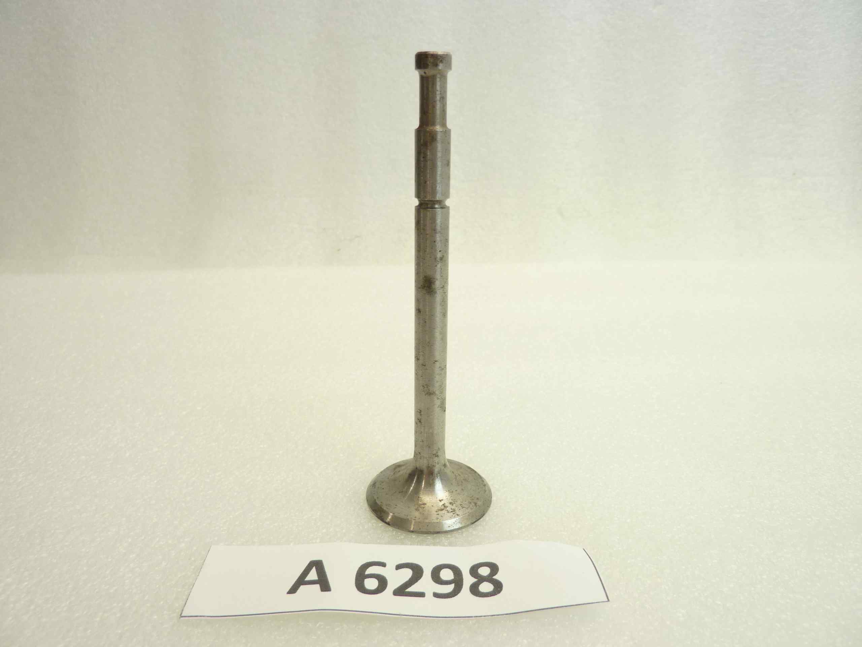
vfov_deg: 54.9
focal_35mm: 25
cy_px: 324
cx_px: 431
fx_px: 623
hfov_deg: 69.4
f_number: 3.3
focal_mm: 4.1
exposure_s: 1/25
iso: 80
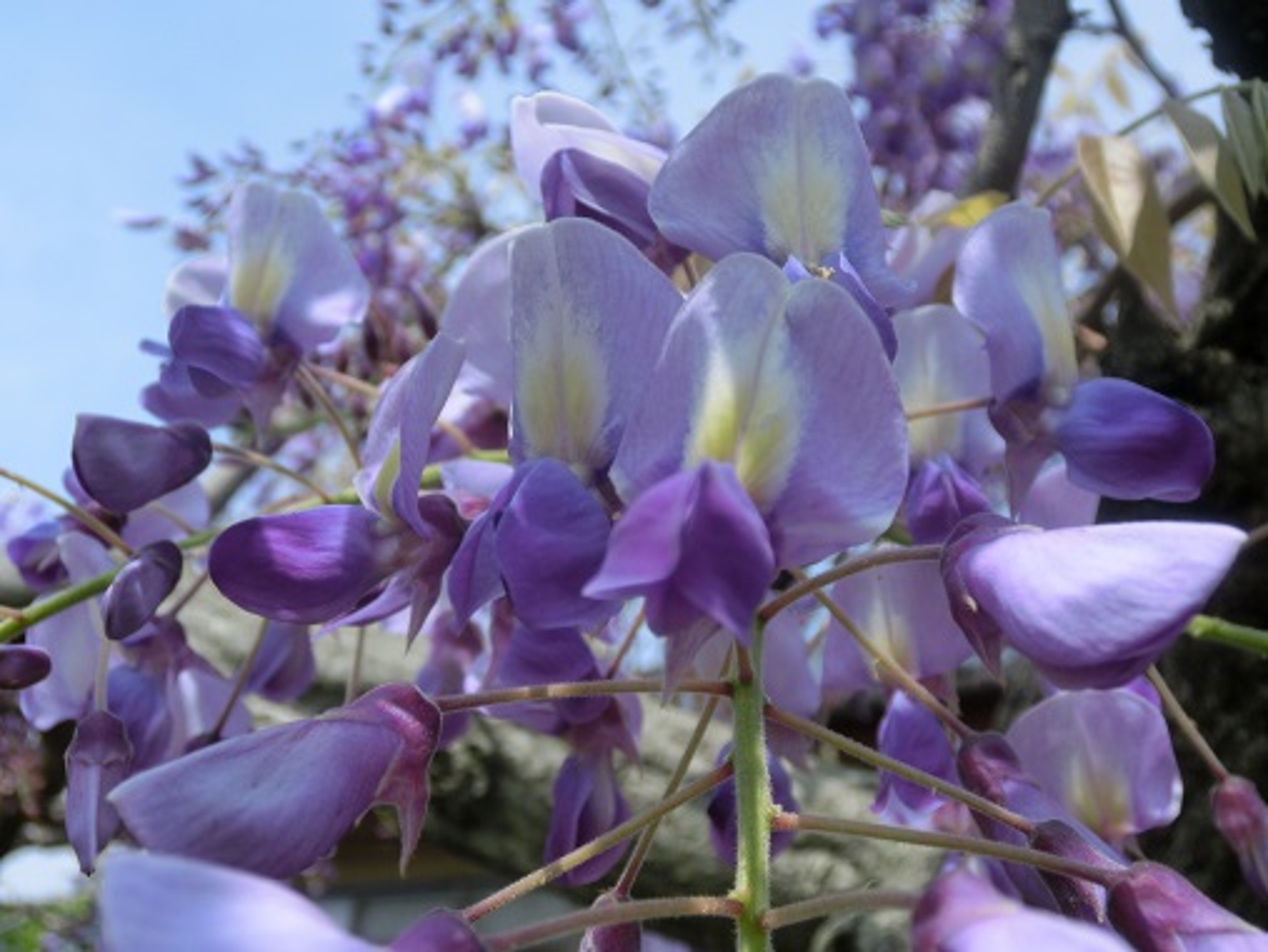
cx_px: 634
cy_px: 476
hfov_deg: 50.1
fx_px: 1356
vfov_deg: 38.7
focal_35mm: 37
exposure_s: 1/800
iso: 80
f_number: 4.1
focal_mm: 6.5
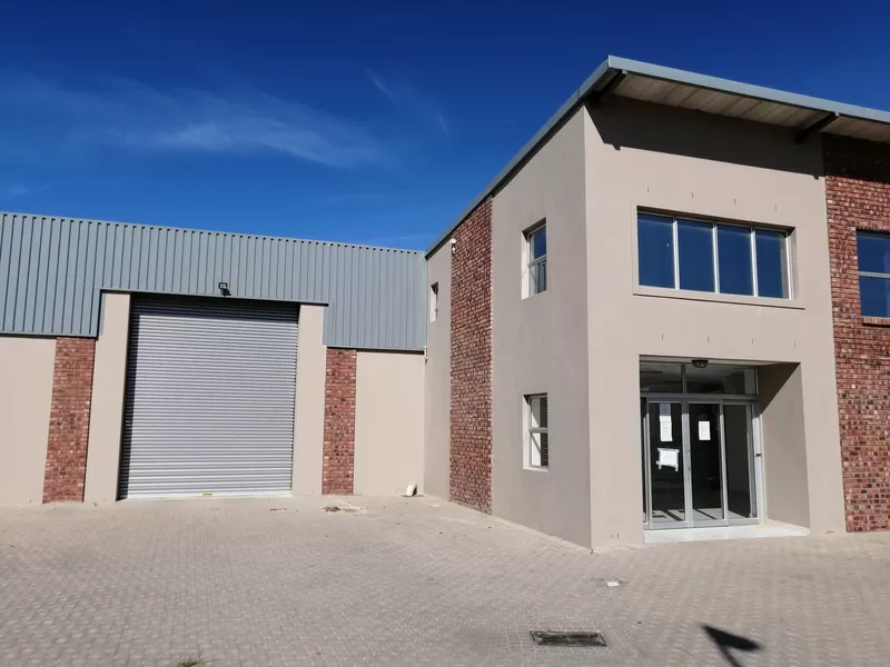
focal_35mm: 27
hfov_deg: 65.3
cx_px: 445
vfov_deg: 51.4
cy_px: 334
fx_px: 694
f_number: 1.8
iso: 50
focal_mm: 3.62
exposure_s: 1/2451
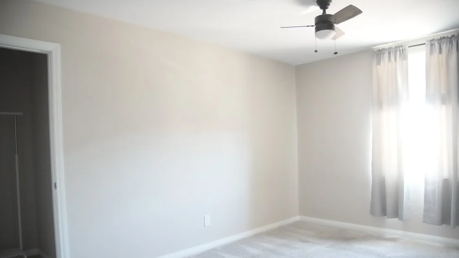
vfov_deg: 44.1
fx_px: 316
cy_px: 155
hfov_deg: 71.9
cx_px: 226
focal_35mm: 26
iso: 16000
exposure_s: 1/80
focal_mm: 24
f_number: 4
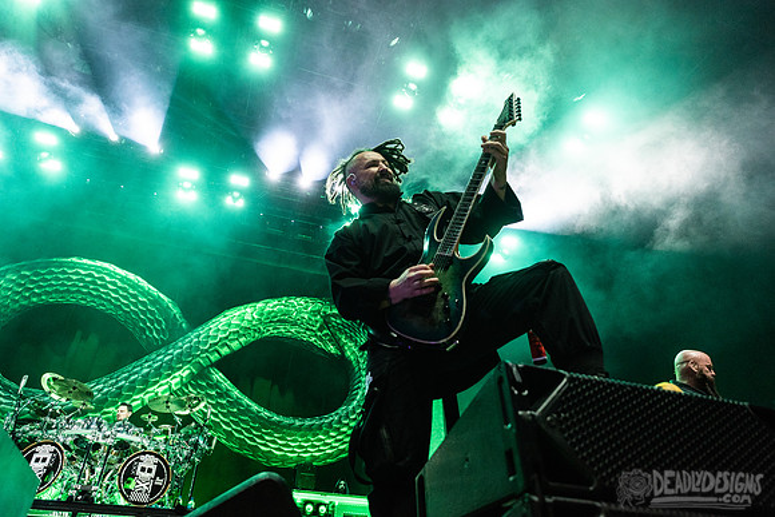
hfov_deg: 70.8
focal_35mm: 25
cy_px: 244
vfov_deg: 50.7
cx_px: 375
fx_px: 546
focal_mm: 24
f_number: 3.2
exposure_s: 1/400
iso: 2000
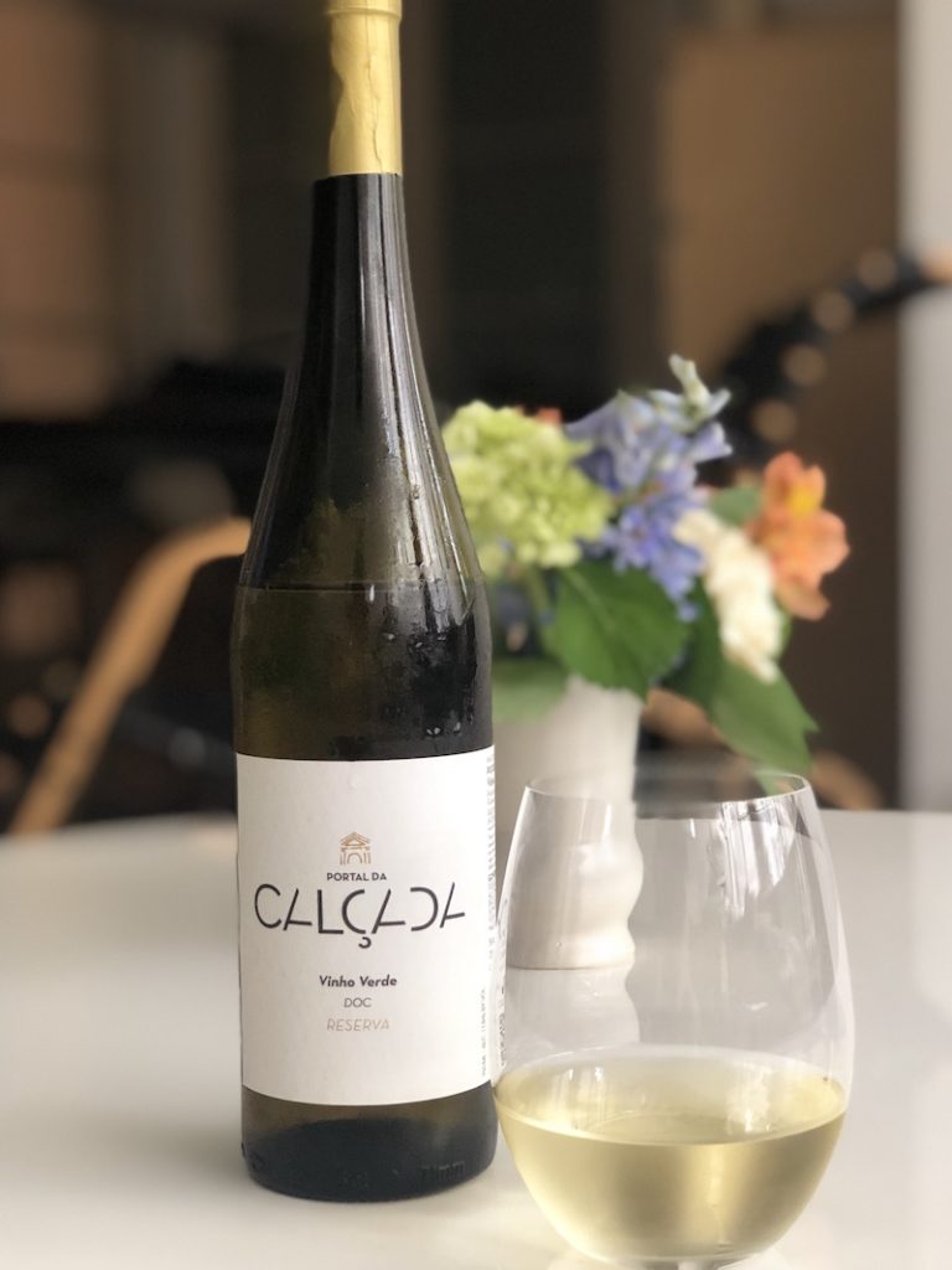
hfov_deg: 25.7
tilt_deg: -2.6
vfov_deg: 33.8
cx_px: 476
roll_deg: +2.5
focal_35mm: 57
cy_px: 635
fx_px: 2090
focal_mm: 6.6
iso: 200
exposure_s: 1/30
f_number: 2.8
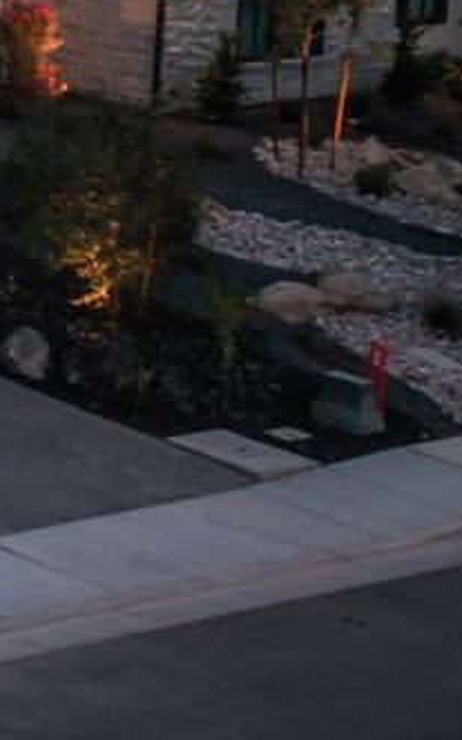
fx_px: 3168
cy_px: -312
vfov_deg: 12.8
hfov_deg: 5.9
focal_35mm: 157
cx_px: -1808
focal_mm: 8.67
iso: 130
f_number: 1.8
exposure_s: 1/15
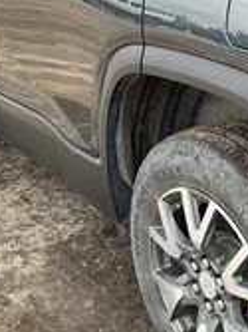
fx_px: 641
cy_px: 137
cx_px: 274
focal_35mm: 67
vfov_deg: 28.9
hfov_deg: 20.8
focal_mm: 3
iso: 20
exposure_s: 1/168
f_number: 1.8
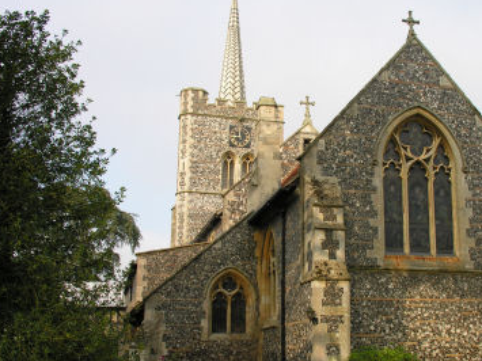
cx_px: 292
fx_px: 668
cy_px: 207
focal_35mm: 48
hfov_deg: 39.5
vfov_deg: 30.2
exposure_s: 1/136
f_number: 5
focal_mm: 9.5
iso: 50
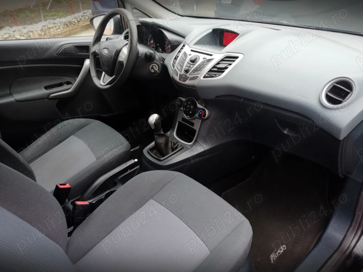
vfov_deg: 51.4
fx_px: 283
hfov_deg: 65.3
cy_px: 136
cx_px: 182
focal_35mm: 27
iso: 125
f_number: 1.8
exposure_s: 1/50
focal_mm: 3.95
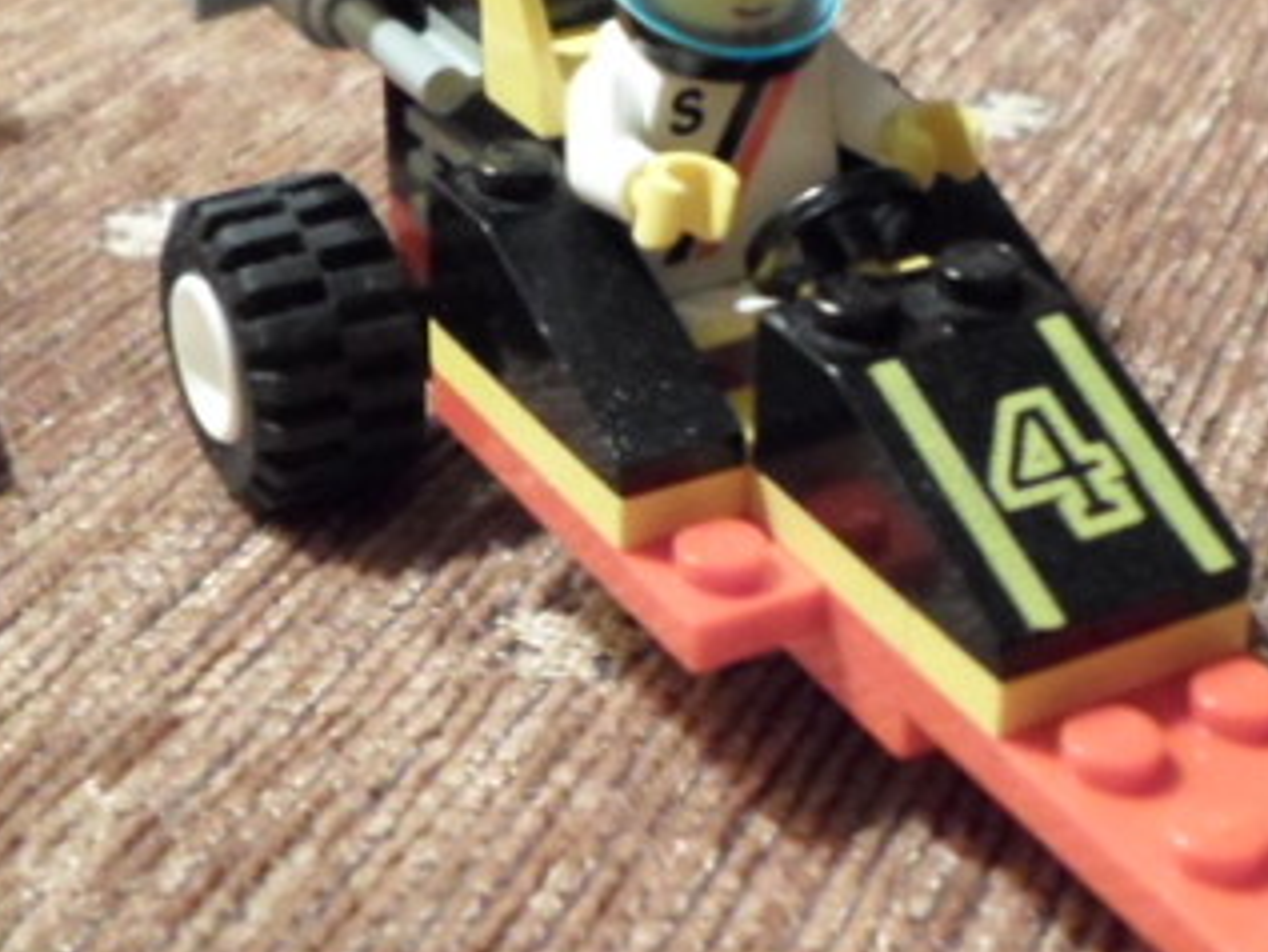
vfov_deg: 20.7
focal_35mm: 71
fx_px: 2602
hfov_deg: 27.2
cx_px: 844
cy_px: 402
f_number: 2.5
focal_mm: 4.5
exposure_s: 1/10
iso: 400
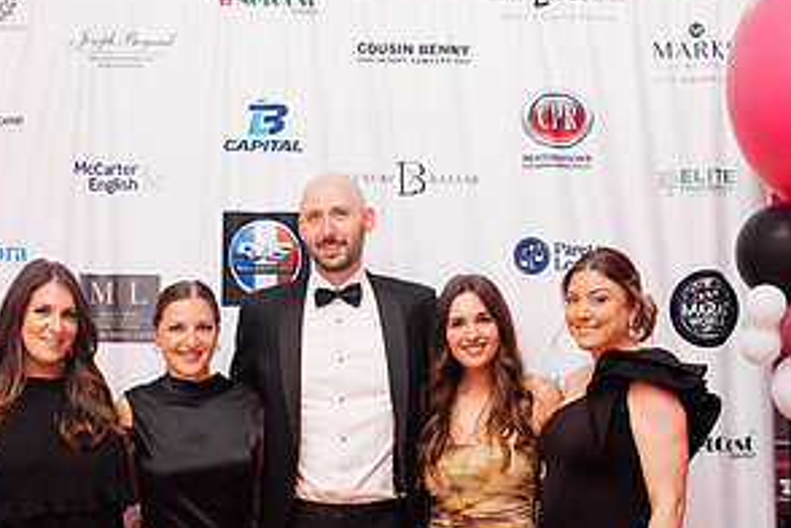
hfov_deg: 29.2
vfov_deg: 19.6
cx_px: 398
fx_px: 1516
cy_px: 395
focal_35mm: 69
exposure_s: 1/200
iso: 2500
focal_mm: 35
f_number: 2.8
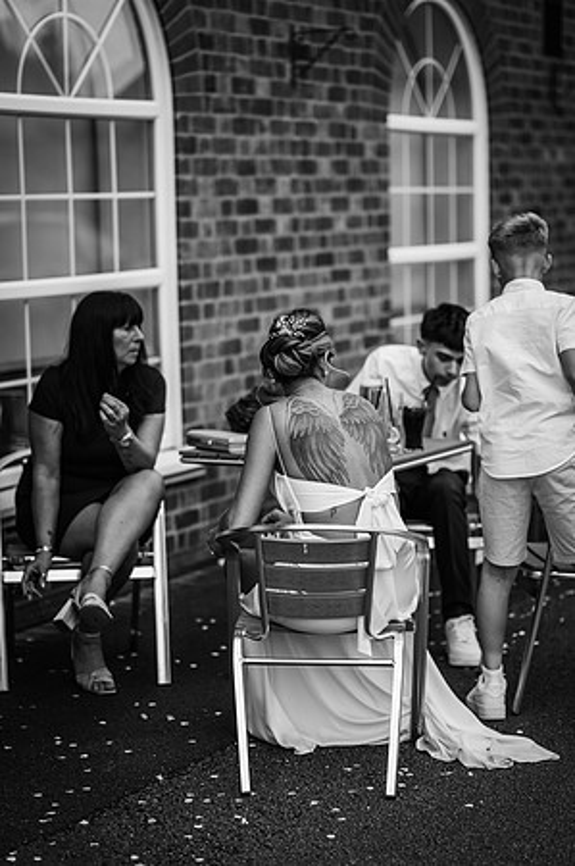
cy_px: 433
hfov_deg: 16.0
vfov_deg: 23.9
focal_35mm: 85
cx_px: 288
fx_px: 2041
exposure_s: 1/400
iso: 100
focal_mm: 85
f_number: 2
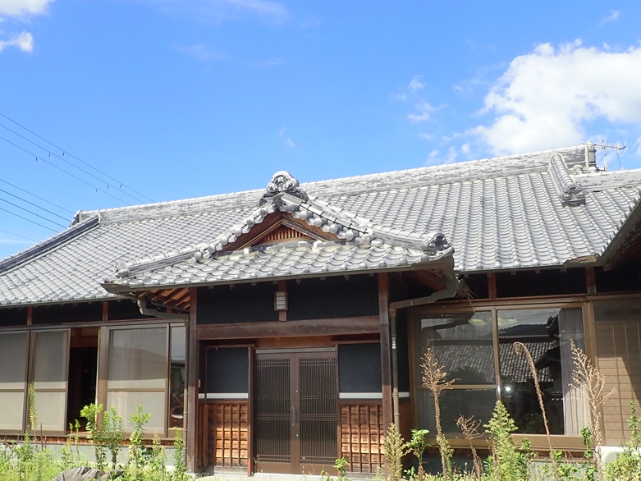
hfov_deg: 56.5
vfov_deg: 43.9
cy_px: 290
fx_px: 593
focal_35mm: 32
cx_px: 267
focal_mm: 4.5
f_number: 2.8
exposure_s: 1/800
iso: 100
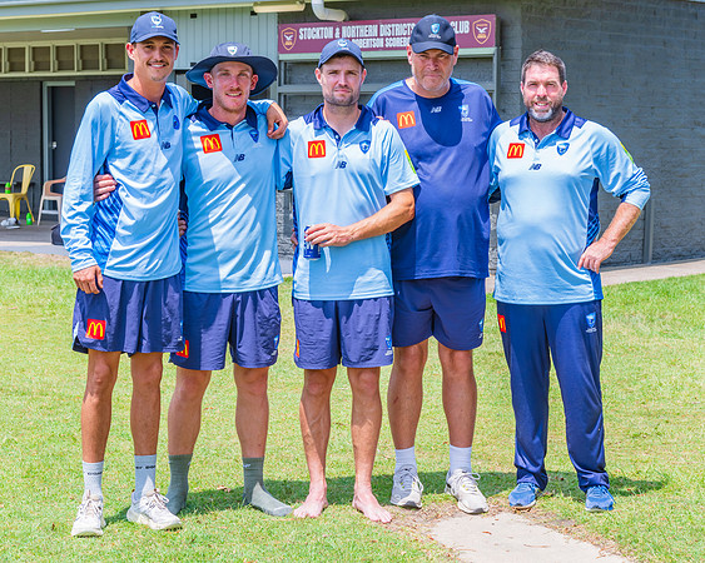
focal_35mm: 85
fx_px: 1764
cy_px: 276
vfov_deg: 18.1
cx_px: 411
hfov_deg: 22.6
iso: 200
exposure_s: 1/250
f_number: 8
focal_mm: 62
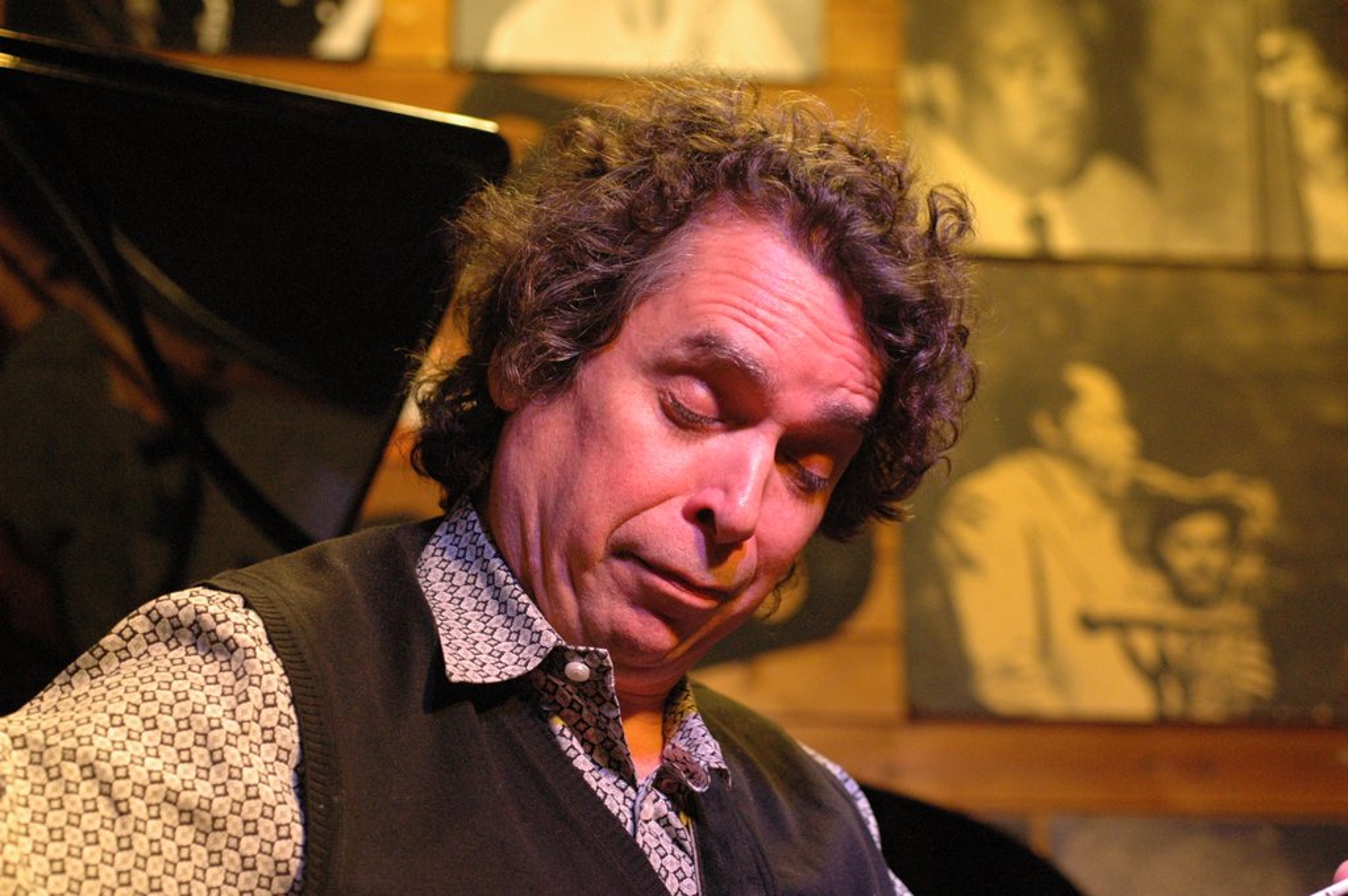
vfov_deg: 15.2
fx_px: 3367
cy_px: 448
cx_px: 674
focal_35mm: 90
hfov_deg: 22.6
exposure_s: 1/40
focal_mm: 60
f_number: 3.2
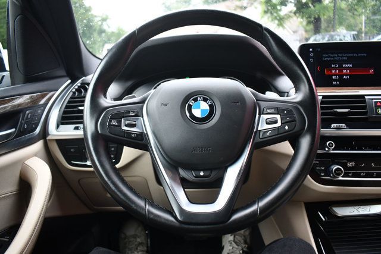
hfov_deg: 67.4
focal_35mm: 27
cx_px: 190
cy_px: 127
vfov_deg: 48.0
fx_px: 286
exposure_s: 1/250
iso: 640
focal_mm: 18
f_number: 3.5
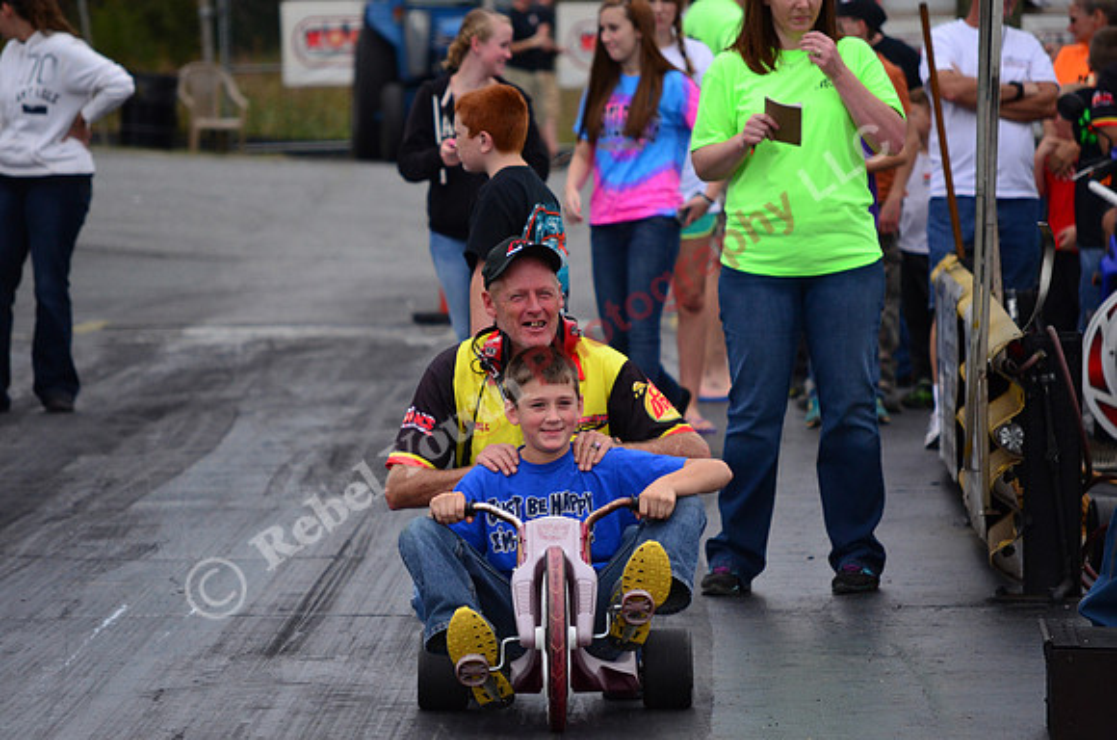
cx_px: 558
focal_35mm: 300
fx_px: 9288
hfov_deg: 6.9
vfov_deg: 4.6
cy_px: 370
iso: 1000
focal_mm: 200
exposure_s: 1/2500
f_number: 6.3
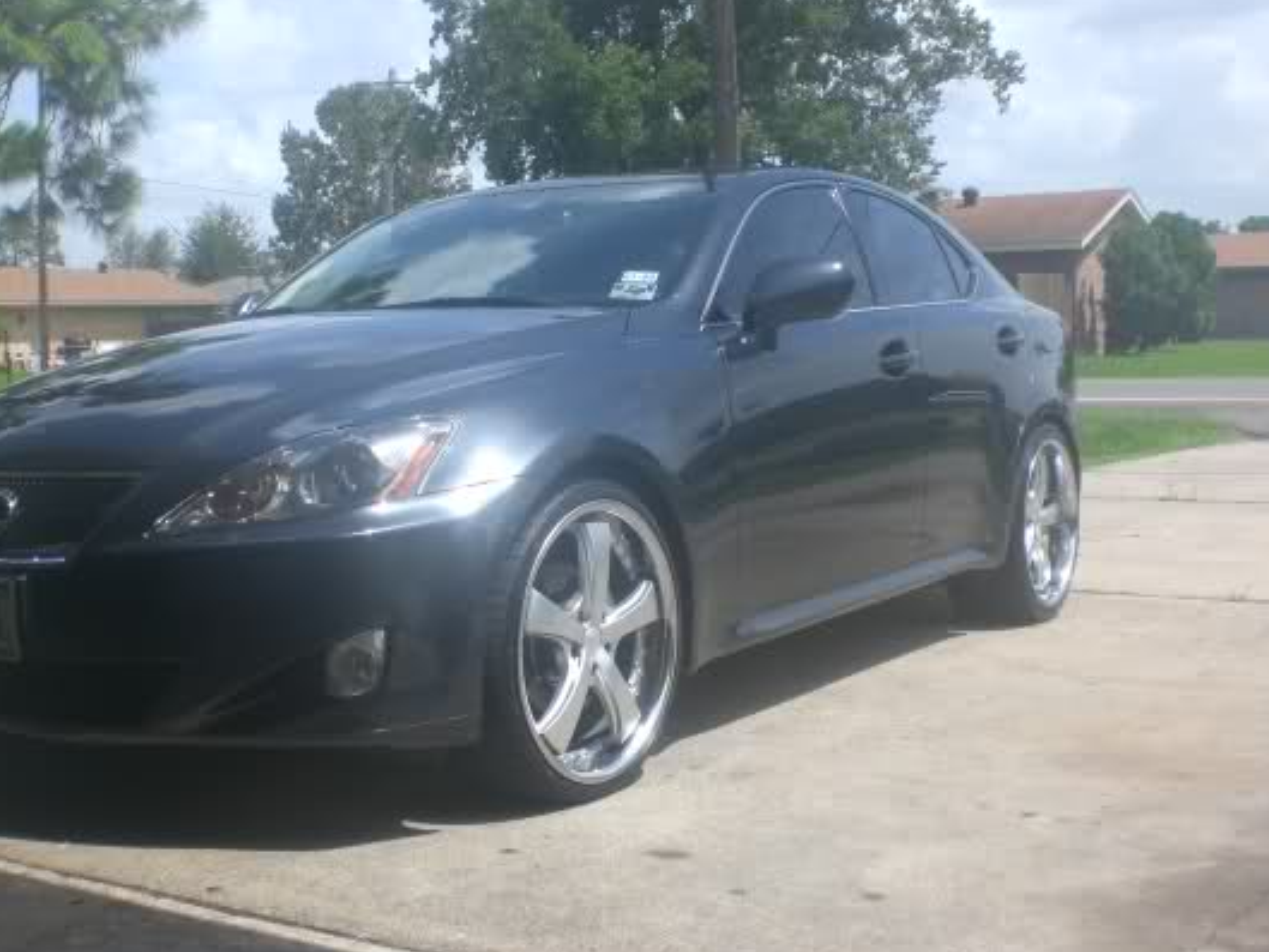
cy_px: 561
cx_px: 564
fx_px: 1687
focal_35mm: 46
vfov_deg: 31.5
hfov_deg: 41.2
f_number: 4.4
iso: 50
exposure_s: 1/320
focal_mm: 6.3
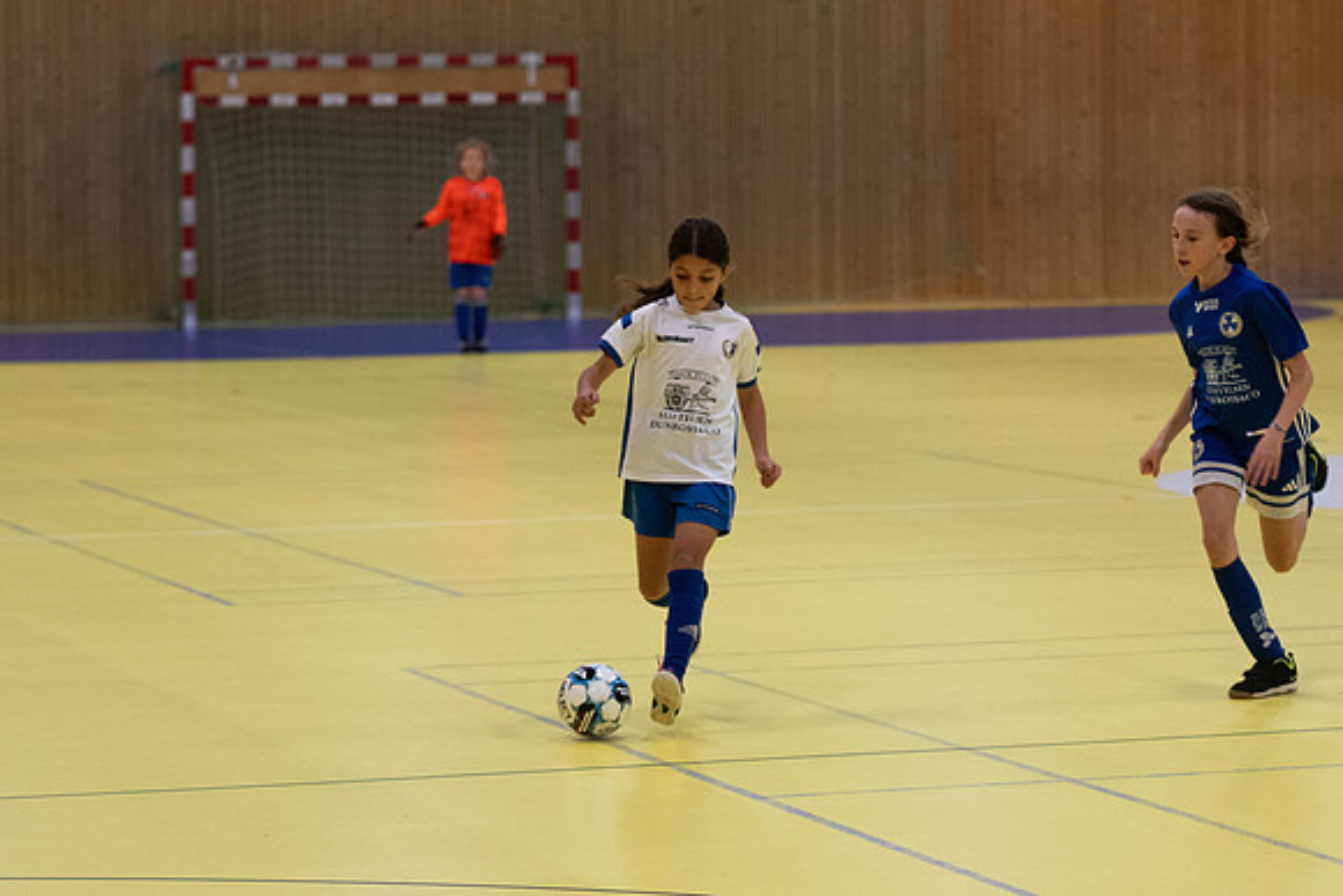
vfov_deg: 9.6
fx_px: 5317
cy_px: 448
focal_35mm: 142
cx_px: 672
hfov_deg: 14.4
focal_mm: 95
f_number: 3.2
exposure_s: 1/500
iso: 2000
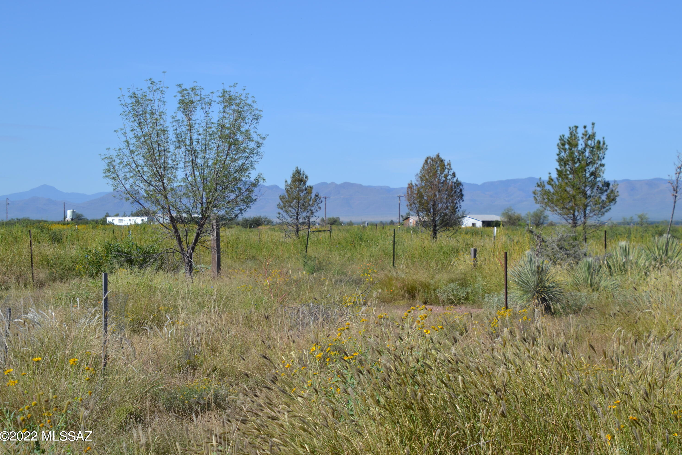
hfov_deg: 24.3
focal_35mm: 84
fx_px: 1582
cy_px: 227
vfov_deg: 16.4
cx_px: 344
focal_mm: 55
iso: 100
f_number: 8
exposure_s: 1/250
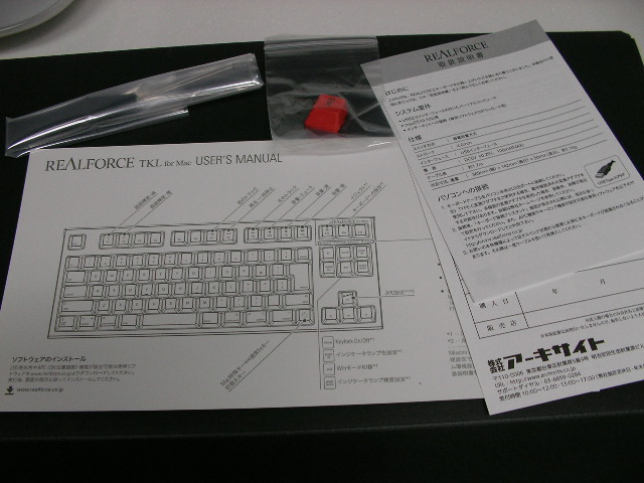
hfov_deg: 49.0
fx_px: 707
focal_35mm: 38
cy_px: 242
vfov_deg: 37.7
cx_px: 322
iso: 90
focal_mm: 5.8
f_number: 3.5
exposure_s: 1/30.1
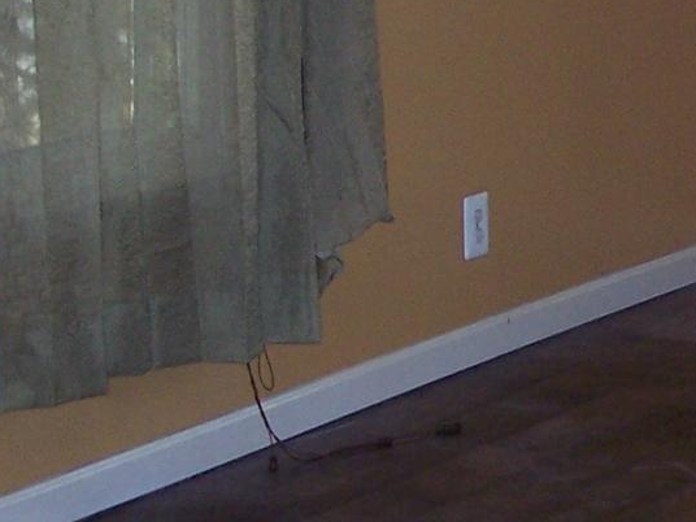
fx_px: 2996
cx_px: 1089
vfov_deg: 9.9
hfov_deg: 12.5
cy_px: -18
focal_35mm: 149
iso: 140
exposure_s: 1/60
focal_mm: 8
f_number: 2.8
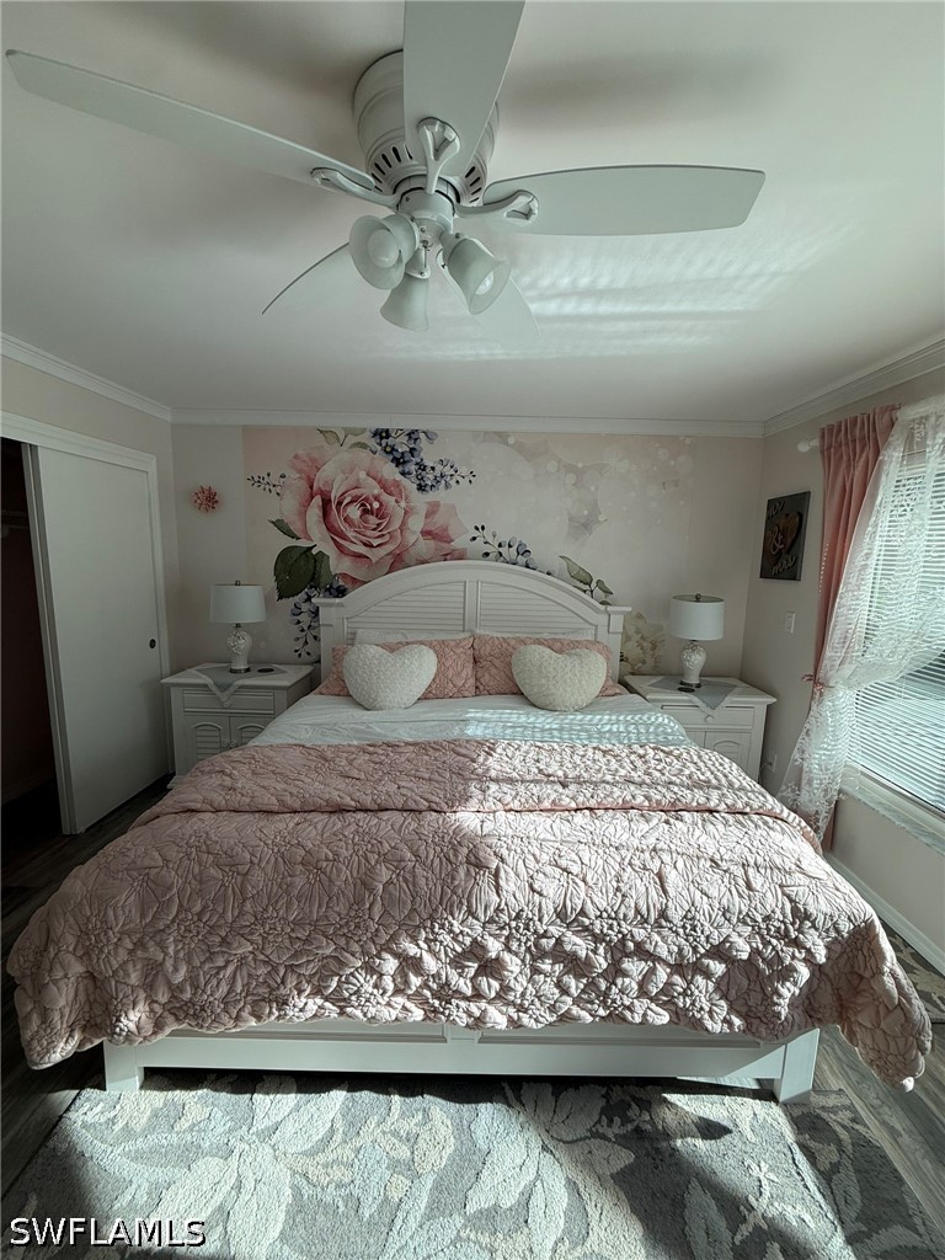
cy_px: 630
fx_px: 510
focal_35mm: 14
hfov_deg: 85.7
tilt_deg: -7.2
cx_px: 472
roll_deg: -1.6
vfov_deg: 102.1
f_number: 2.2
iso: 50
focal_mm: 2.22
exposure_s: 1/128
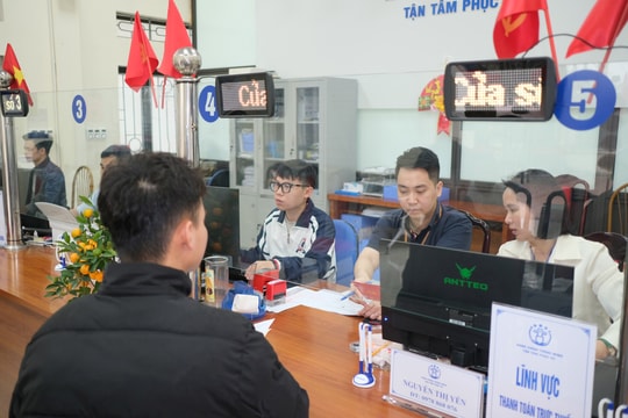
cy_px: 209
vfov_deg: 37.9
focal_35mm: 35
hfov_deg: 54.4
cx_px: 314
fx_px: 611
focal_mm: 23
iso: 320
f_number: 2
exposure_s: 1/60
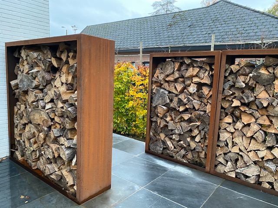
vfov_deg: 53.1
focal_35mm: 26
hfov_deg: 67.3
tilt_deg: -6.9
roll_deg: -2.0
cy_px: 104
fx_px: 209
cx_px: 139
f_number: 1.8
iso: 500
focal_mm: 4.25
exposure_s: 1/55
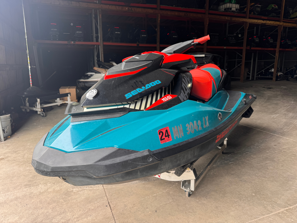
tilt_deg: -12.5
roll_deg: -0.1
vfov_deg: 56.8
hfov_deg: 71.6
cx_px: 148
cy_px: 112
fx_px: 206
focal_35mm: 24
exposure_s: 1/121
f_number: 1.78
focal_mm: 6.76
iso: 80
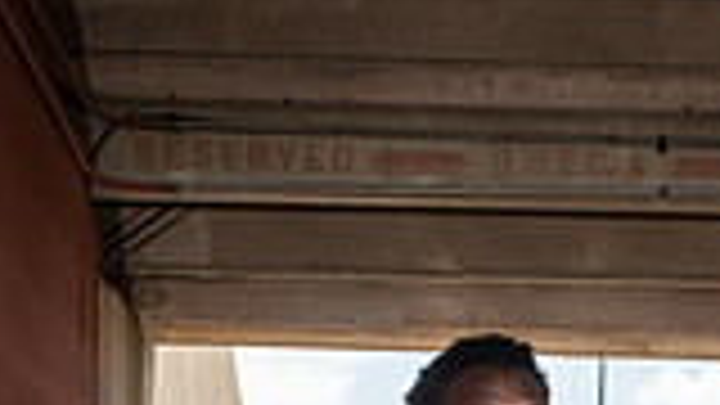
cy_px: 932
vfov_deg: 10.4
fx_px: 1966
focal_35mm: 103
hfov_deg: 20.6
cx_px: 526
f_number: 7.1
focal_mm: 35
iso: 125
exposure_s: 1/400
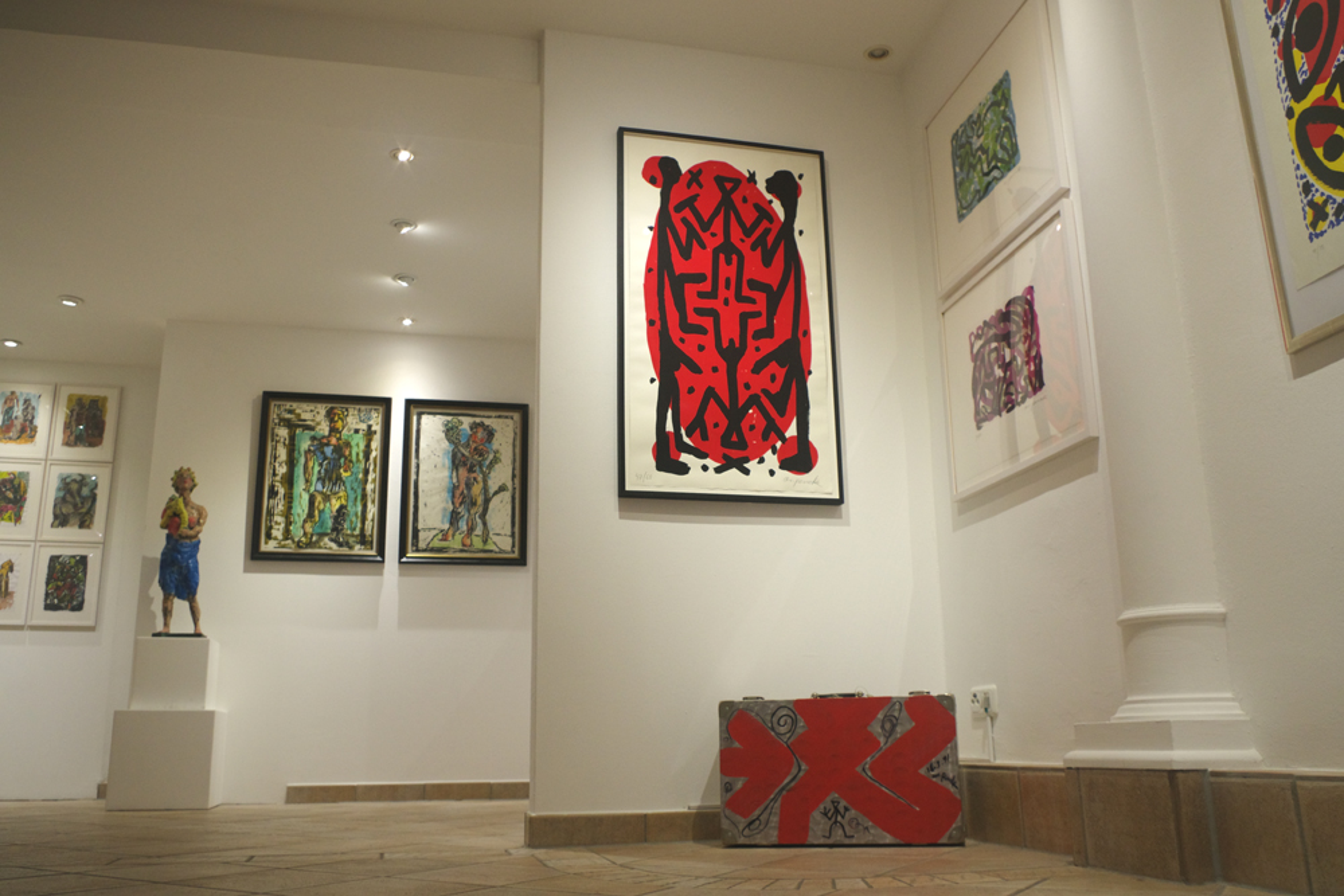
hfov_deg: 61.9
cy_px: 448
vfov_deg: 43.6
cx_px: 672
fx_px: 1120
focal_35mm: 30
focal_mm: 20
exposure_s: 1/200
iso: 1600
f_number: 5.6
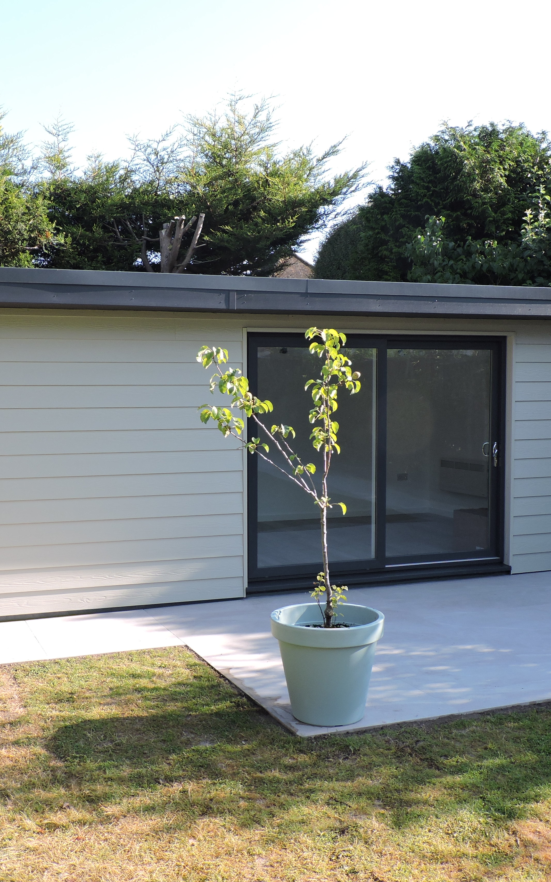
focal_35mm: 40
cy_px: 437
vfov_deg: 49.3
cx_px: 202
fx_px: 961
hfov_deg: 31.8
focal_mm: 5
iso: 100
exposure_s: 1/320
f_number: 3.1
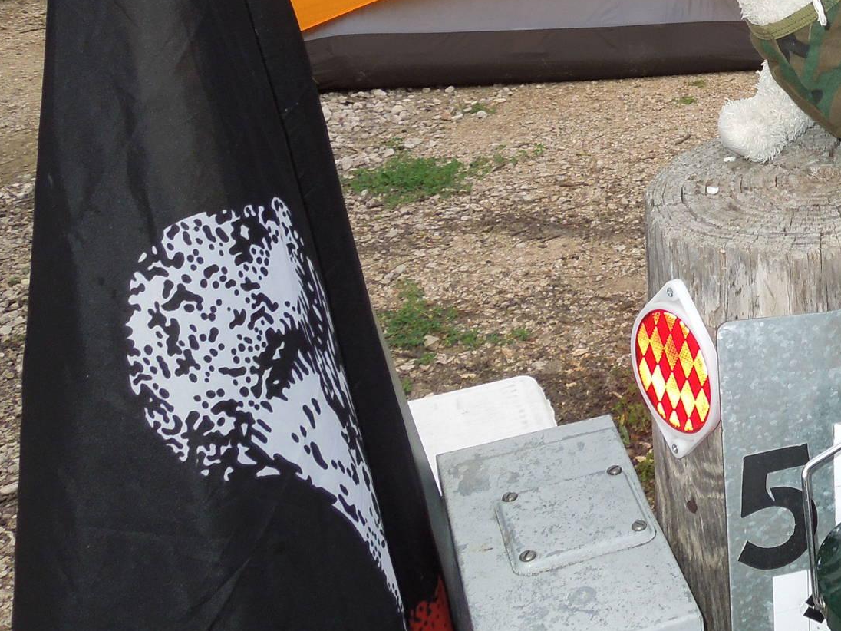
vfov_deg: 24.2
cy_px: -40
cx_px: 913
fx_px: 1385
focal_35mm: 57
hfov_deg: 30.4
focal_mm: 4.5
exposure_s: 1/200
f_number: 3.3
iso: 100
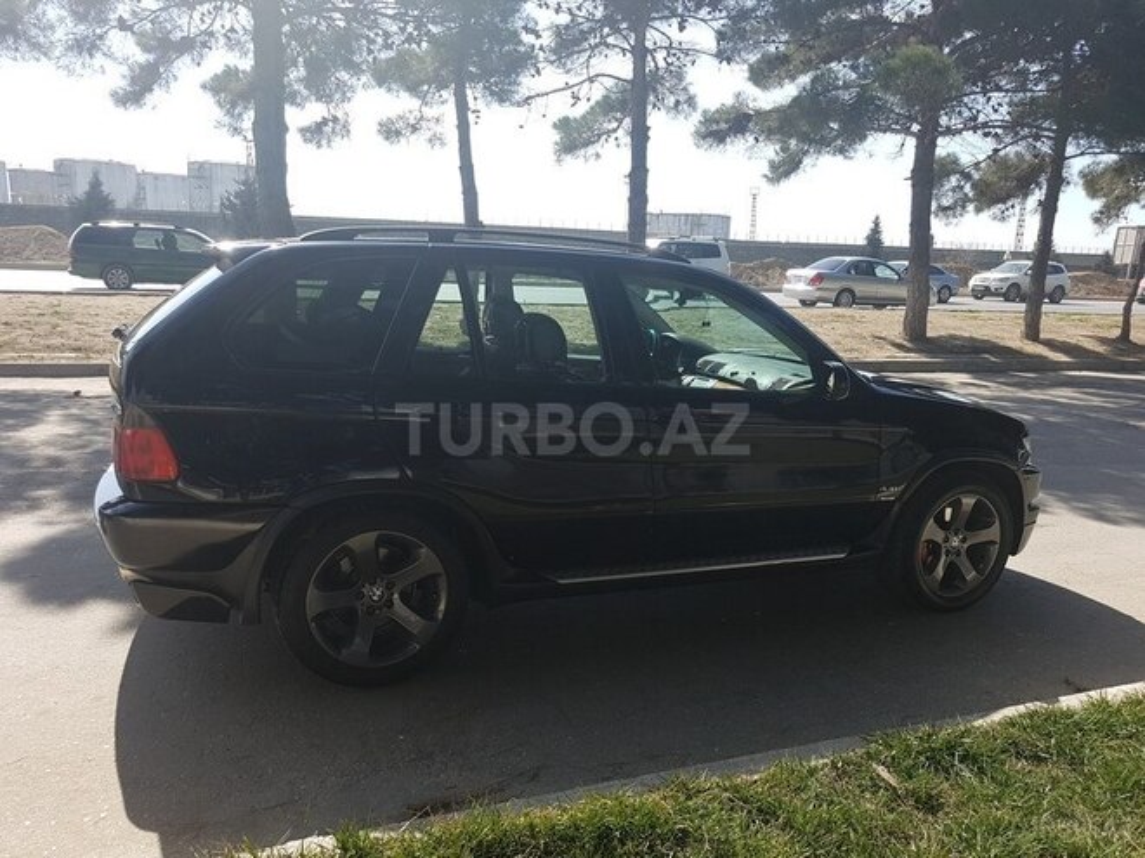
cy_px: 429
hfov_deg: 67.3
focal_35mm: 26
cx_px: 572
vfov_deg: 53.1
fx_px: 860
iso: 50
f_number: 1.7
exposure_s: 1/1536
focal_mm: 4.2
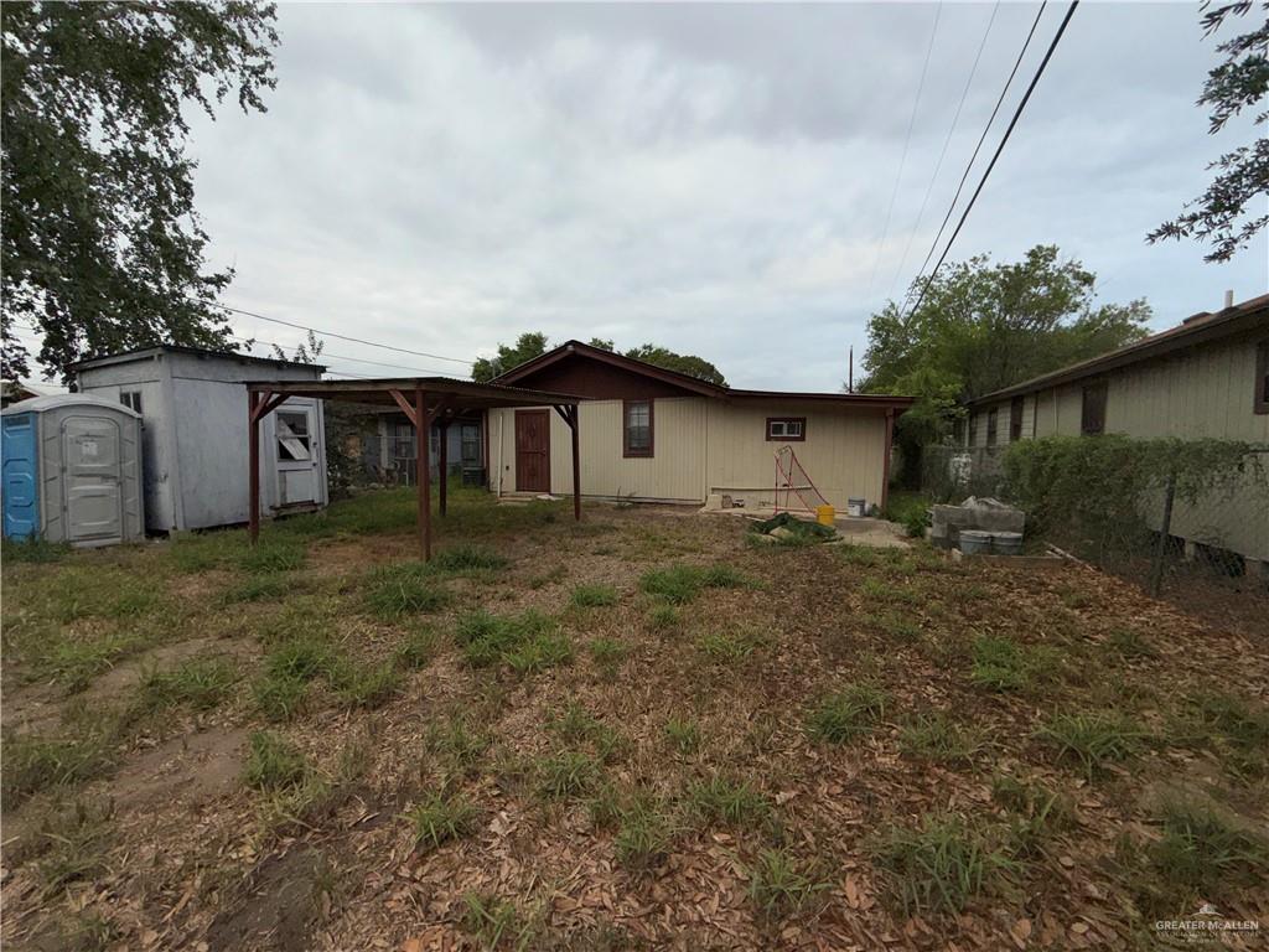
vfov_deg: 85.7
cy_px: 476
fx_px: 513
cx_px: 634
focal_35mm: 14
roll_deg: -0.9
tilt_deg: -3.1
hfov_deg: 102.1
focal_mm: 2.22
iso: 16
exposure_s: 1/207
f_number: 2.2
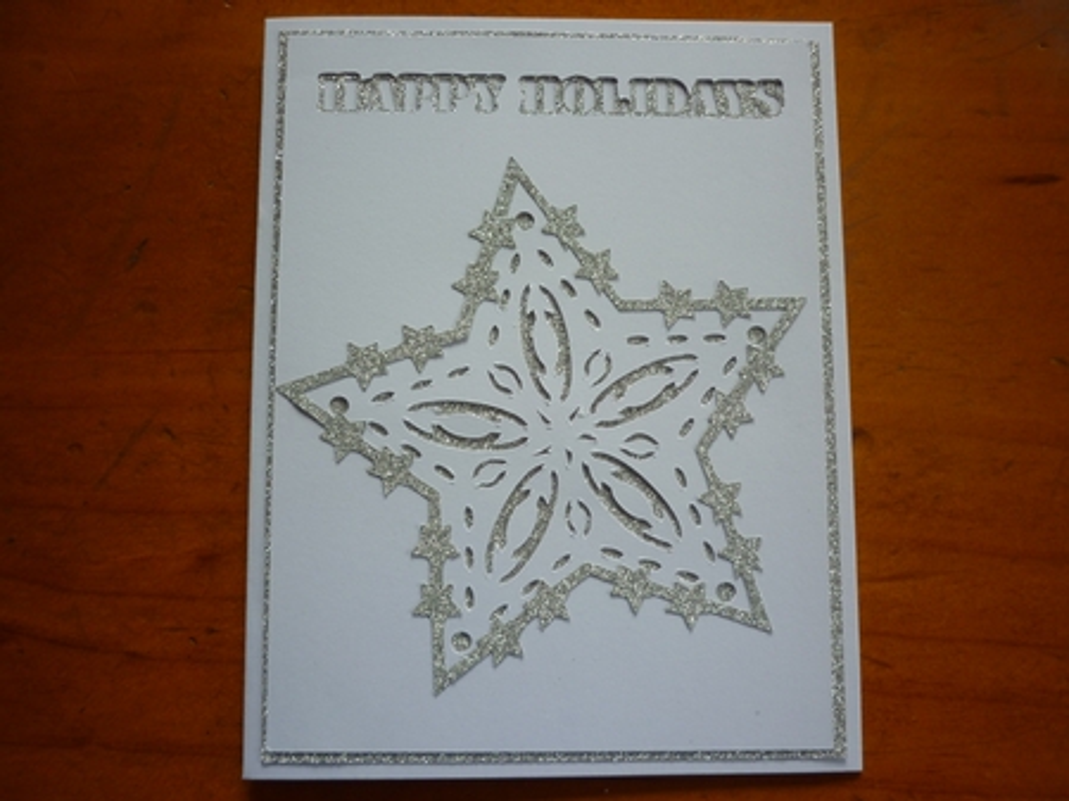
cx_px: 534
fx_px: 1019
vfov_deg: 42.9
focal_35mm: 33
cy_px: 400
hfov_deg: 55.4
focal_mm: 5.5
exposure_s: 1/30
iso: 80
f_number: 2.8
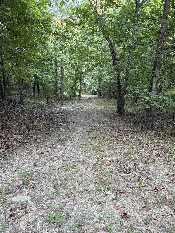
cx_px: 91
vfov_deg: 63.1
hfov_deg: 49.7
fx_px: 189
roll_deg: -3.1
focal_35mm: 28
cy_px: 133
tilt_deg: -24.8
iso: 200
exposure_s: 1/119
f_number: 1.78
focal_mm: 6.76
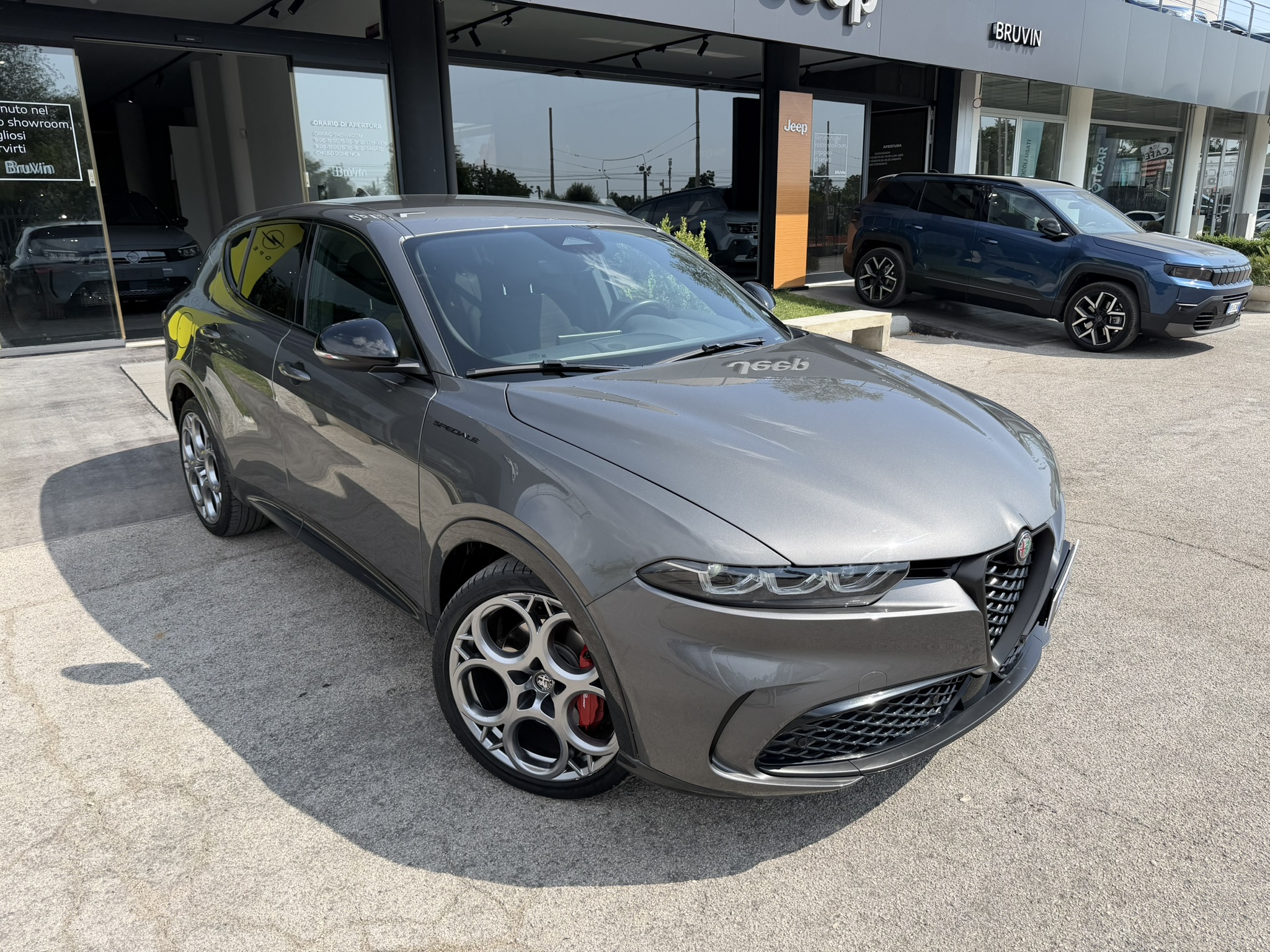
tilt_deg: -13.6
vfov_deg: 56.8
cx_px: 635
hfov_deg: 71.6
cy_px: 476
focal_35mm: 24
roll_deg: +0.4
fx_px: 881
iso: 80
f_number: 1.78
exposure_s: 1/3145
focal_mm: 6.76
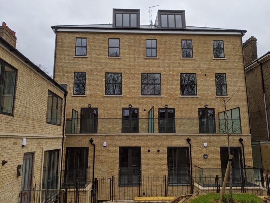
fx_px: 211
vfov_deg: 51.4
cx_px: 135
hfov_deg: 65.3
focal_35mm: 27
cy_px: 102
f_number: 1.8
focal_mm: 4.44
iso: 62
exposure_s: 1/1466
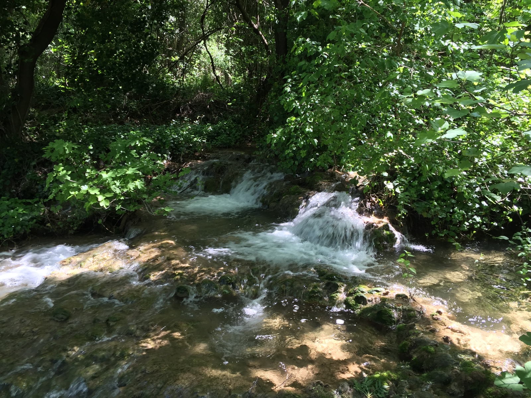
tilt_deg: -11.8
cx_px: 266
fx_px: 445
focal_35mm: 29
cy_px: 199
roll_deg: -1.1
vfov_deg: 48.2
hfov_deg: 61.7
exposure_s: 1/50
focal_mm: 4.15
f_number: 2.2
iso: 40
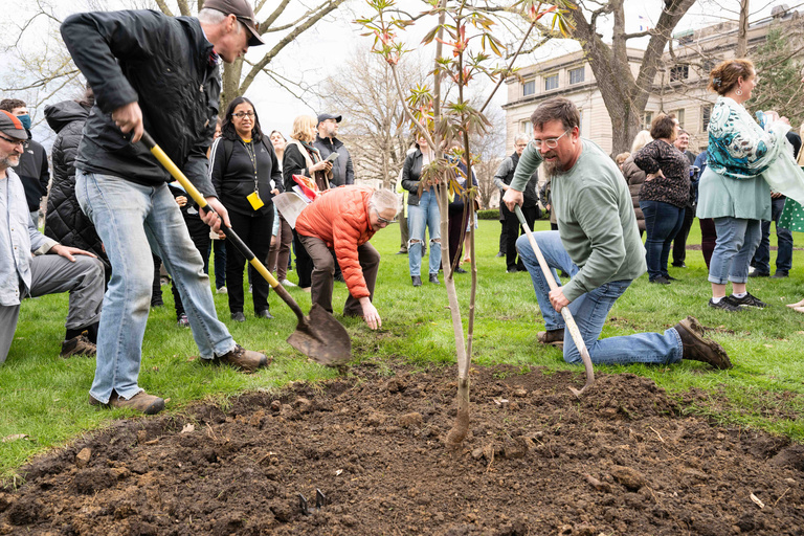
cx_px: 402
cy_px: 268
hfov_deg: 63.7
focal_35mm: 29
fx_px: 648
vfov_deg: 45.0
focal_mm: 29
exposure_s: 1/125
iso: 400
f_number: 5.6
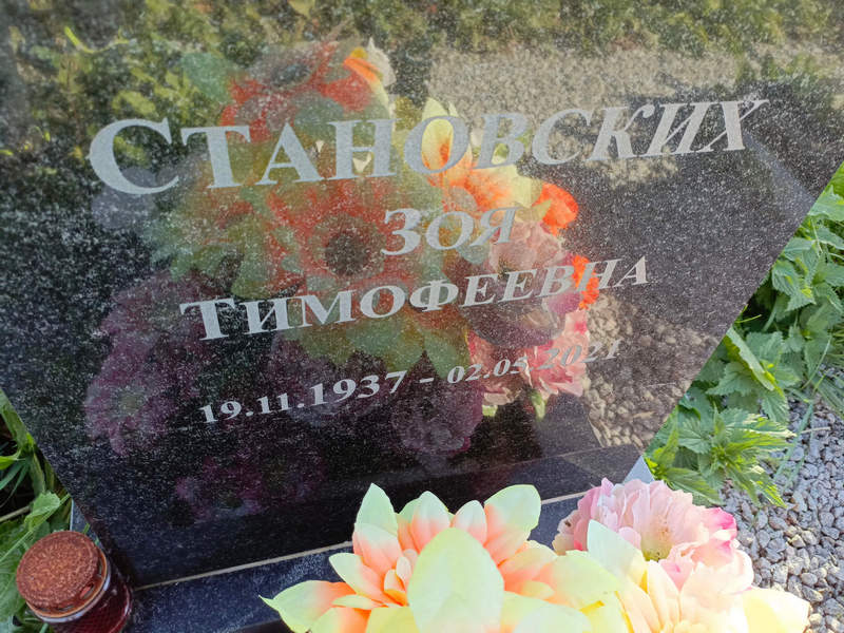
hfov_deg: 69.4
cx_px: 422
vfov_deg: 54.9
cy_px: 316
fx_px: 610
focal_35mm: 25
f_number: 1.69
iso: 112
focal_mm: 4.76
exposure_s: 1/156
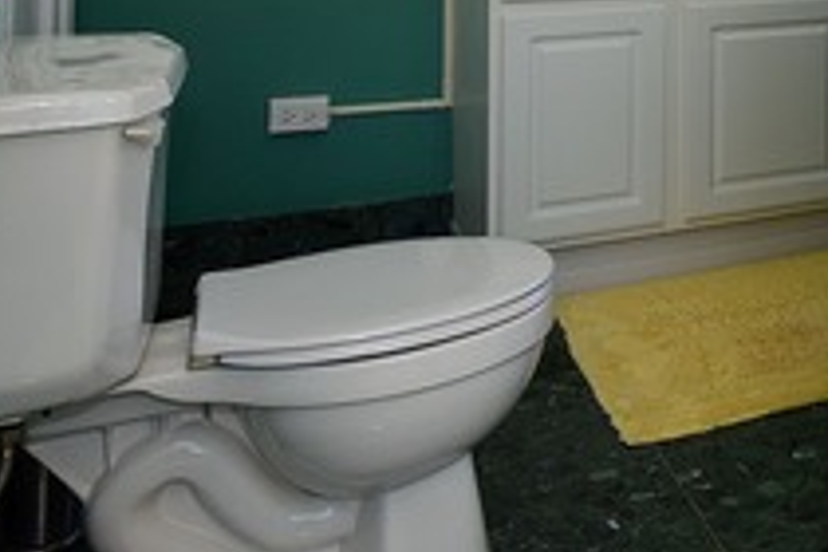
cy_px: -152
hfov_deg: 31.3
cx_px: 958
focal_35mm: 55
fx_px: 1265
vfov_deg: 22.2
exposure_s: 1/60
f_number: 6.3
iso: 500
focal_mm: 12
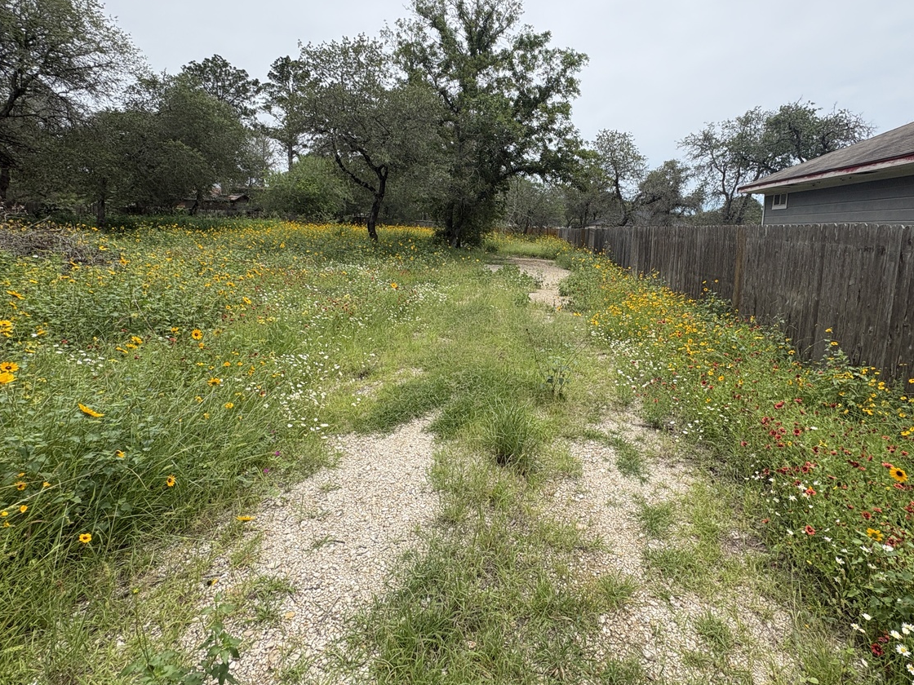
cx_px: 524
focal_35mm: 18
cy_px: 293
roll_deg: +0.5
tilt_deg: -6.2
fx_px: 475
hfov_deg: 87.2
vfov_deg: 71.2
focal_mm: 2.22
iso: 40
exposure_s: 1/1370
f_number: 2.2
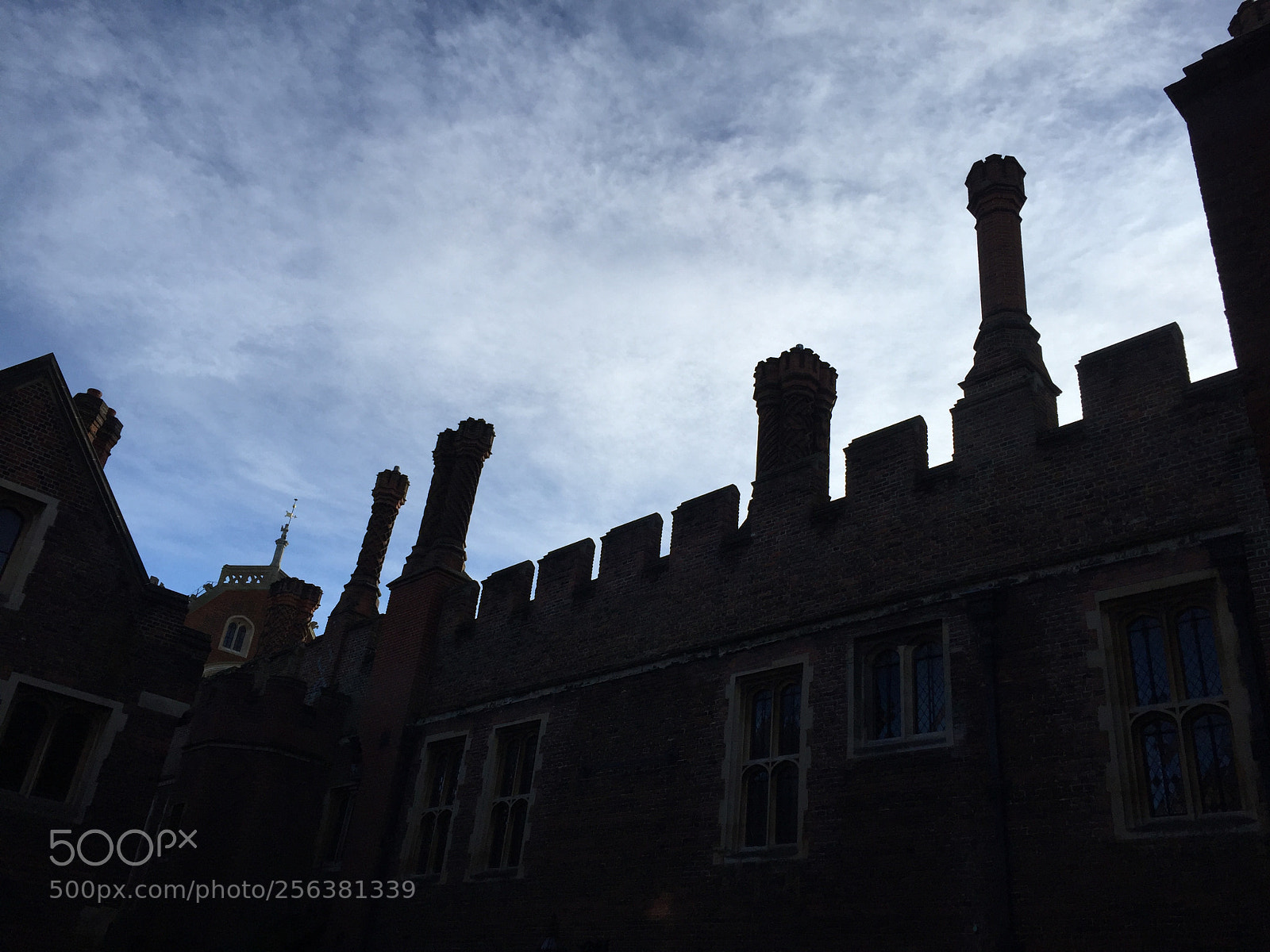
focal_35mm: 29
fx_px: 1064
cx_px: 635
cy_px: 476
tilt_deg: +26.9
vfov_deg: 48.2
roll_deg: -6.2
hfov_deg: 61.7
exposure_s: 1/2475
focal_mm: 4.15
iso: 32
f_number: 2.2
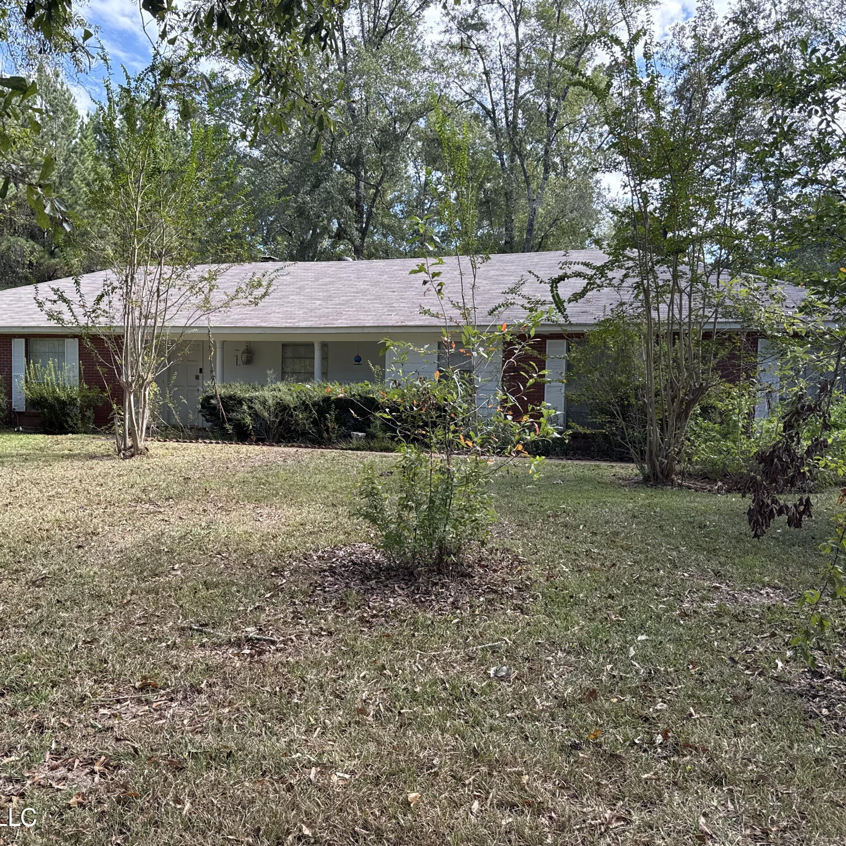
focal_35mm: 29
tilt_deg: -2.6
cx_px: 359
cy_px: 423
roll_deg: -1.4
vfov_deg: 55.6
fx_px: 802
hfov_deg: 55.4
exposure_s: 1/750
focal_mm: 6.76
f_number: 1.78
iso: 100
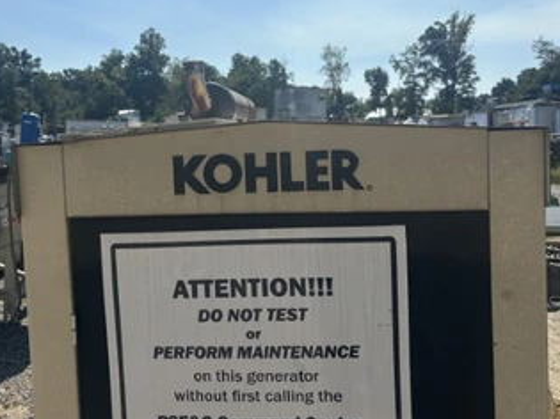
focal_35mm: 33
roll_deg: -0.2
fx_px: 534
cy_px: 163
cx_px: 263
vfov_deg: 42.7
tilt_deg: -7.1
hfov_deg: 55.3
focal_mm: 5.96
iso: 50
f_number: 1.6
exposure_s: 1/5076
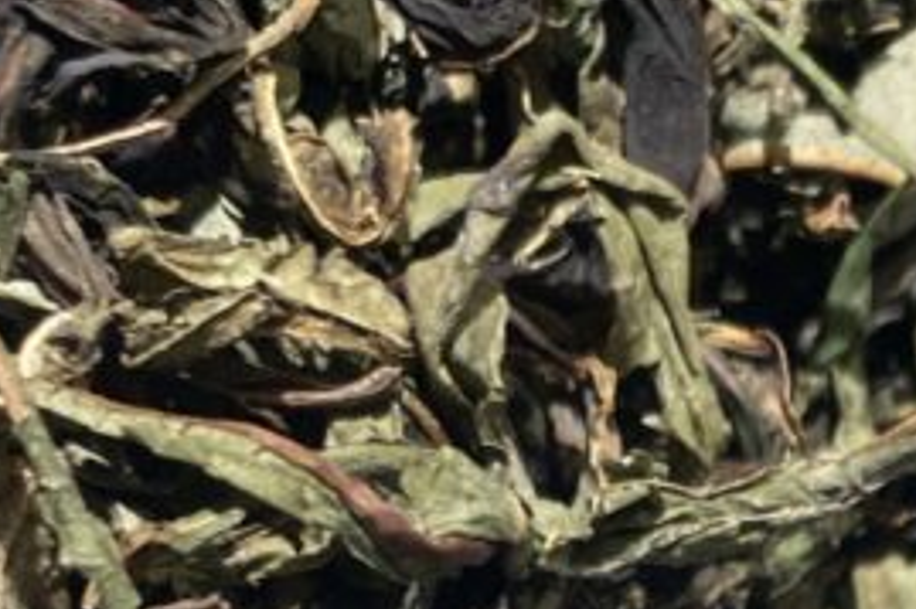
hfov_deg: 20.2
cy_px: 1497
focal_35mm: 99
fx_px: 2517
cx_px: 844
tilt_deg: -62.9
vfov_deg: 11.3
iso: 50
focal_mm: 4.25
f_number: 1.8
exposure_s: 1/120
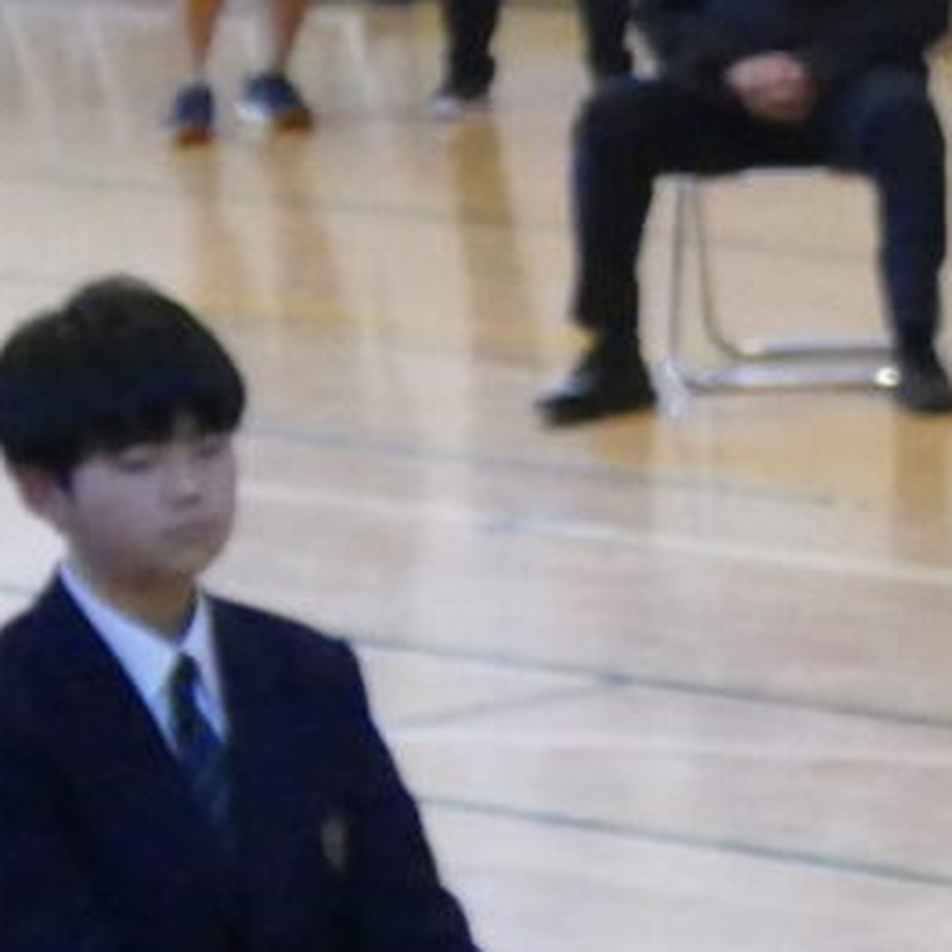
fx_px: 9179
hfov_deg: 5.5
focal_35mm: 295
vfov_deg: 5.9
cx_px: 3018
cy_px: 454
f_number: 3.3
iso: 3200
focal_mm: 18.44
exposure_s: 1/160
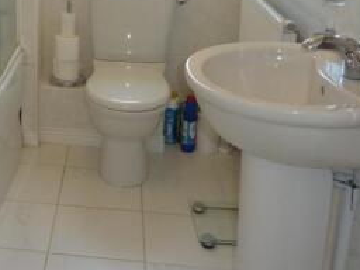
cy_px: 39
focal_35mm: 57
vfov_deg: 25.1
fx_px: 593
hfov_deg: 31.3
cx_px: 1
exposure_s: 1/40
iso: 100
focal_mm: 4.1
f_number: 3.3
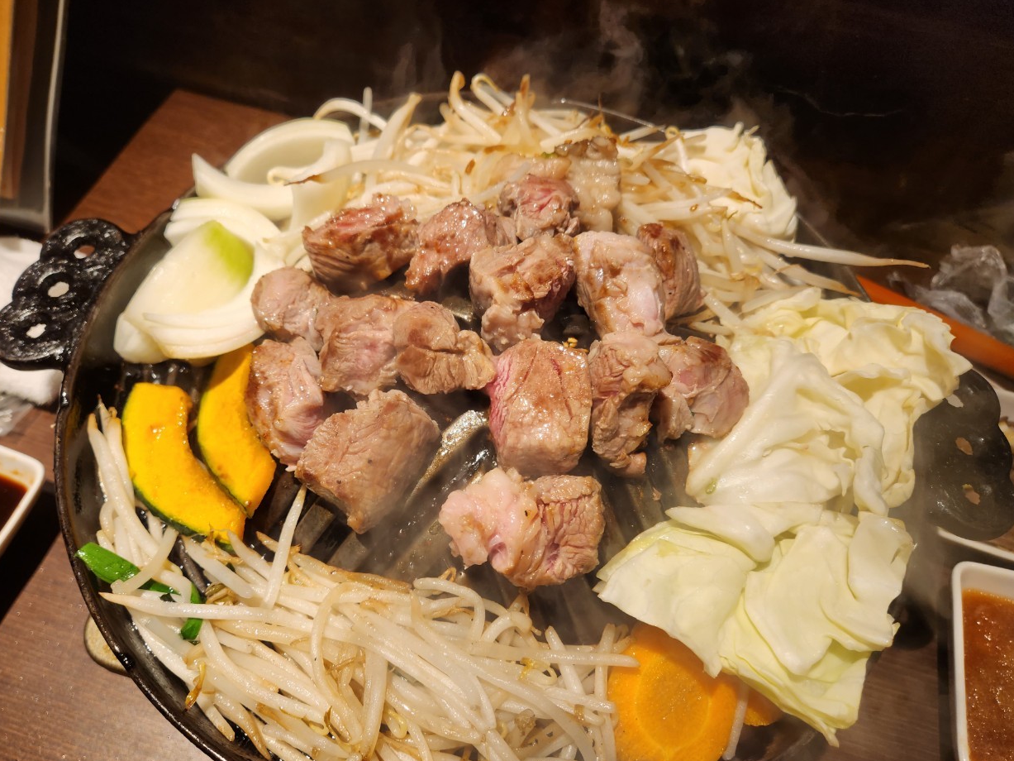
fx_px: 703
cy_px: 389
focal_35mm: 24
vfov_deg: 56.8
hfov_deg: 71.6
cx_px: 497
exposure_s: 1/100
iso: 80
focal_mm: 5.4
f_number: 1.8
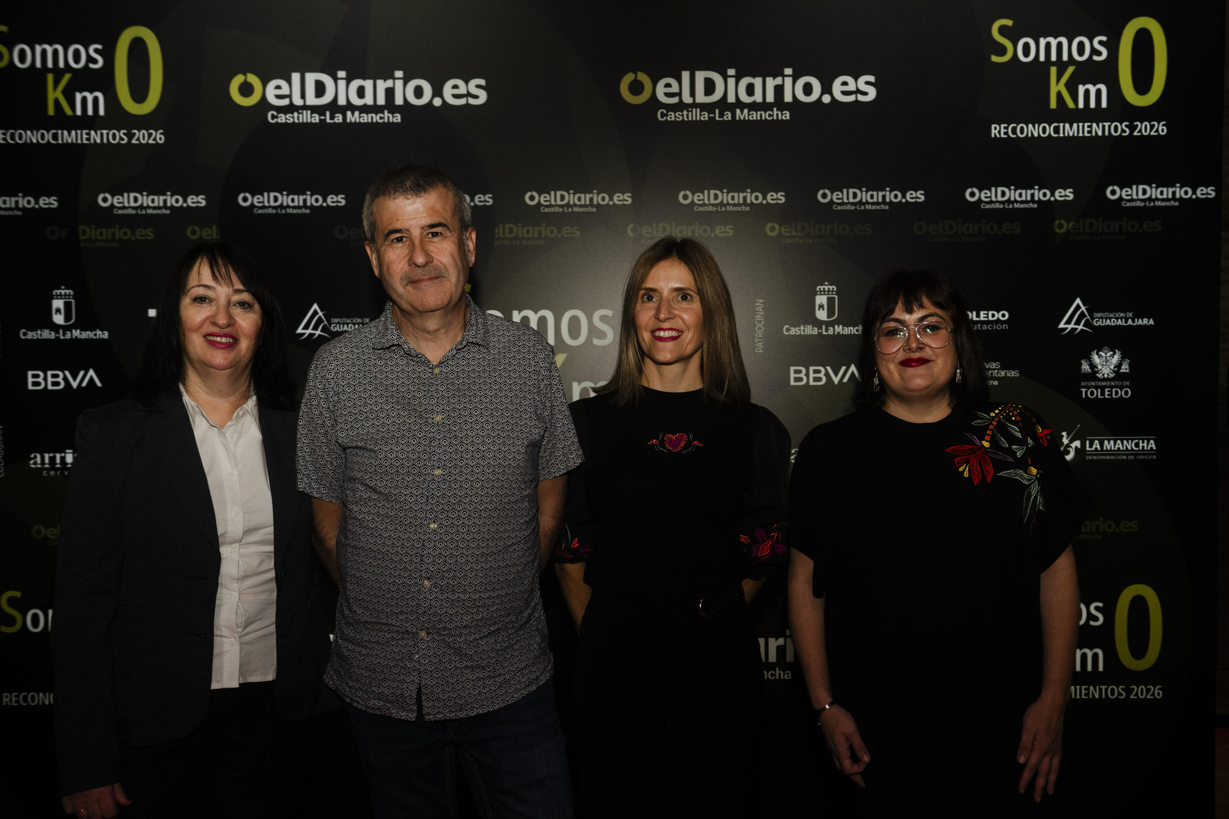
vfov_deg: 36.6
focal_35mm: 36
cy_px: 437
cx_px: 655
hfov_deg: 52.8
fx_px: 1237
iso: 800
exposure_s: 1/100
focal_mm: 34
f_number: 5
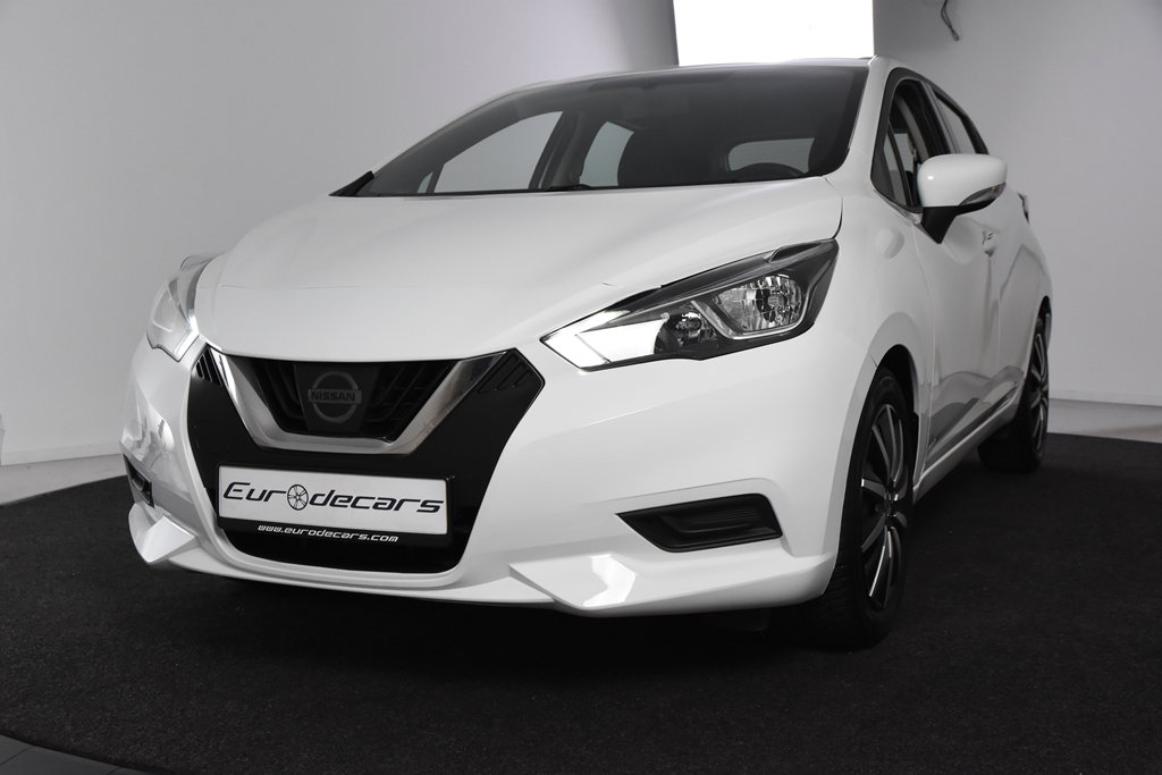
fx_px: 1356
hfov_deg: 46.4
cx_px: 581
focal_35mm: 42
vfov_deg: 31.9
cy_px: 388
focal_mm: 28
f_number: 6.3
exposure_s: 1/160
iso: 1600
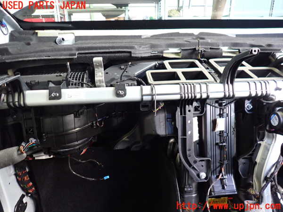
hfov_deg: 69.4
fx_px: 204
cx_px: 142
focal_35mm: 25
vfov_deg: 54.9
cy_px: 106
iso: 500
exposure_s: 1/30
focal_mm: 4.5
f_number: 2
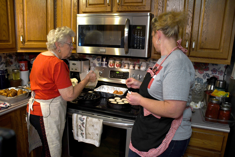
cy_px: 78
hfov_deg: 67.4
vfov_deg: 47.9
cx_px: 118
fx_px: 176
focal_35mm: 27
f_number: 3.5
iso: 800
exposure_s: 1/80
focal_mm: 18
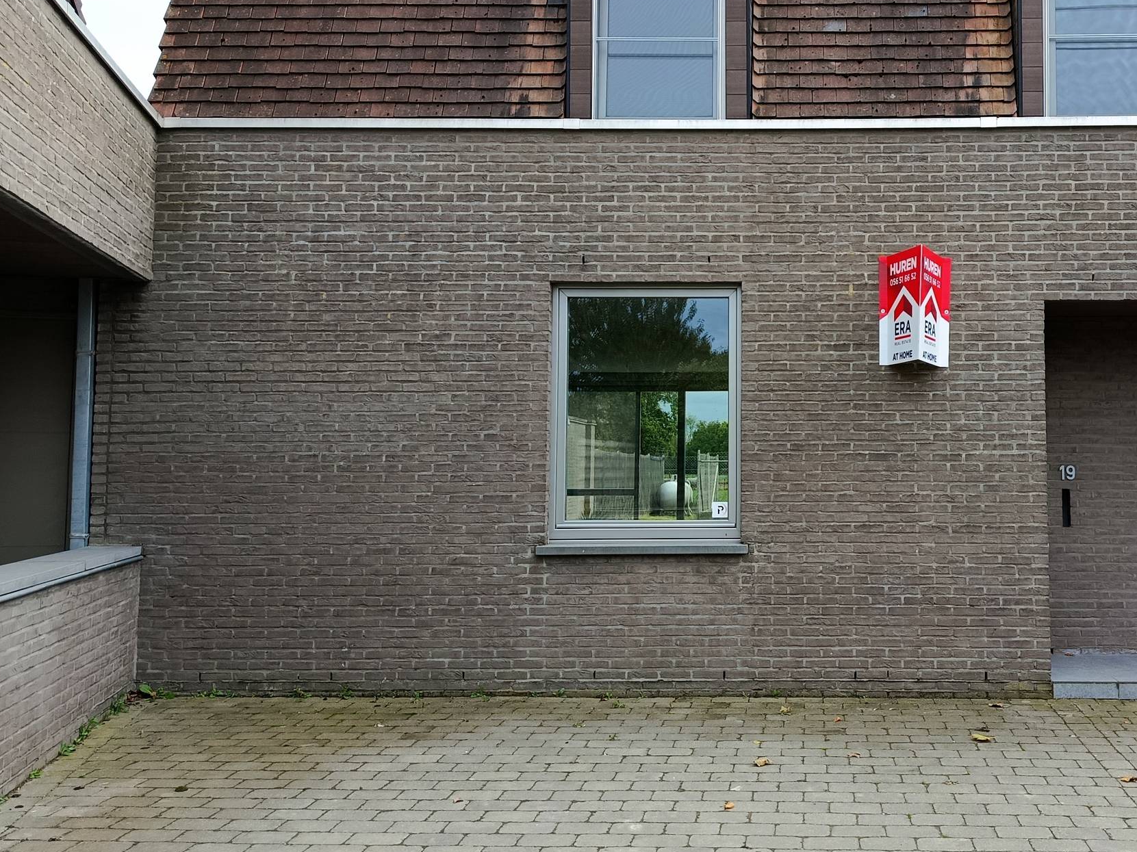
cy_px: 373
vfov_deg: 38.6
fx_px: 1215
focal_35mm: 37
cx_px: 800
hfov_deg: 48.9
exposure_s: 1/125
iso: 50
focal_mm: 5.24
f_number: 1.7
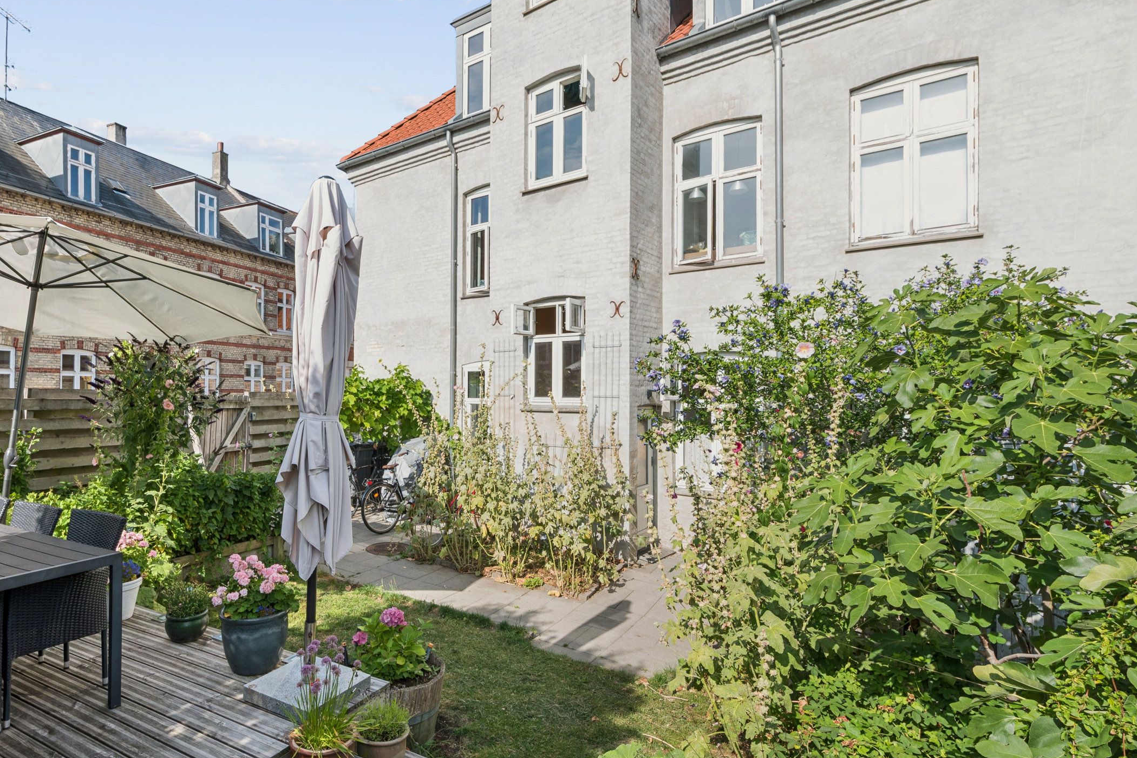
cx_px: 430
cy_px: 400
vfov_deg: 61.9
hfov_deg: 82.5
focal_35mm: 20
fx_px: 632
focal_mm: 14
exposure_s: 1/125
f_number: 13
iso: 200
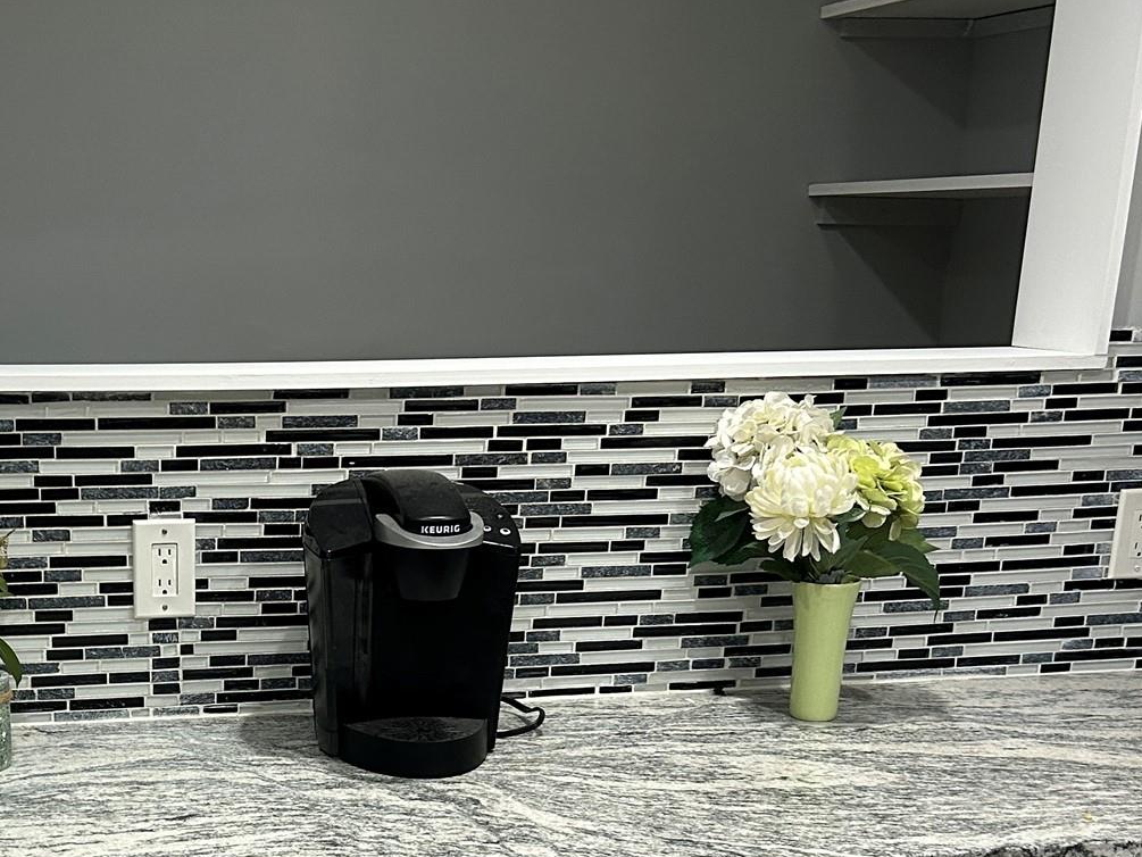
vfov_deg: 26.7
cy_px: 743
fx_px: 1749
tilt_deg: -16.6
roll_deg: +0.0
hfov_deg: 35.0
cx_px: 218
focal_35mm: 53
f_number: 1.5
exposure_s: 1/60
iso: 250
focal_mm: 5.7
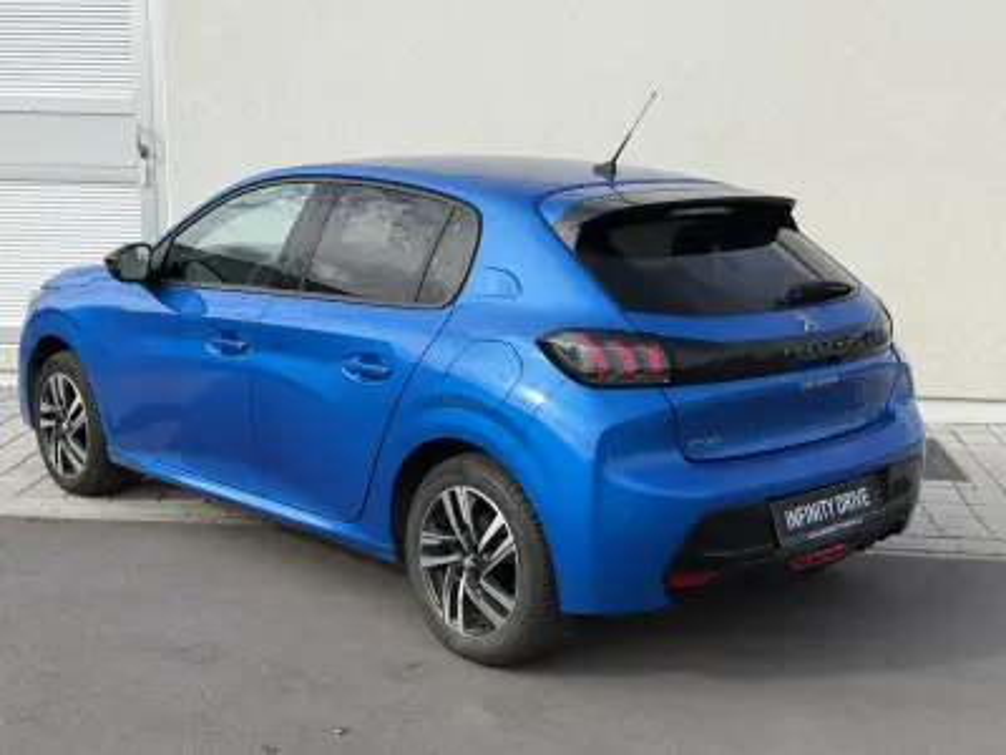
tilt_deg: -10.2
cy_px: 378
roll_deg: -0.7
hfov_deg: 39.7
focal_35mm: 48
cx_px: 503
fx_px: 1395
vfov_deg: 30.3
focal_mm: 6.76
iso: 64
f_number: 1.78
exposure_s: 1/3096
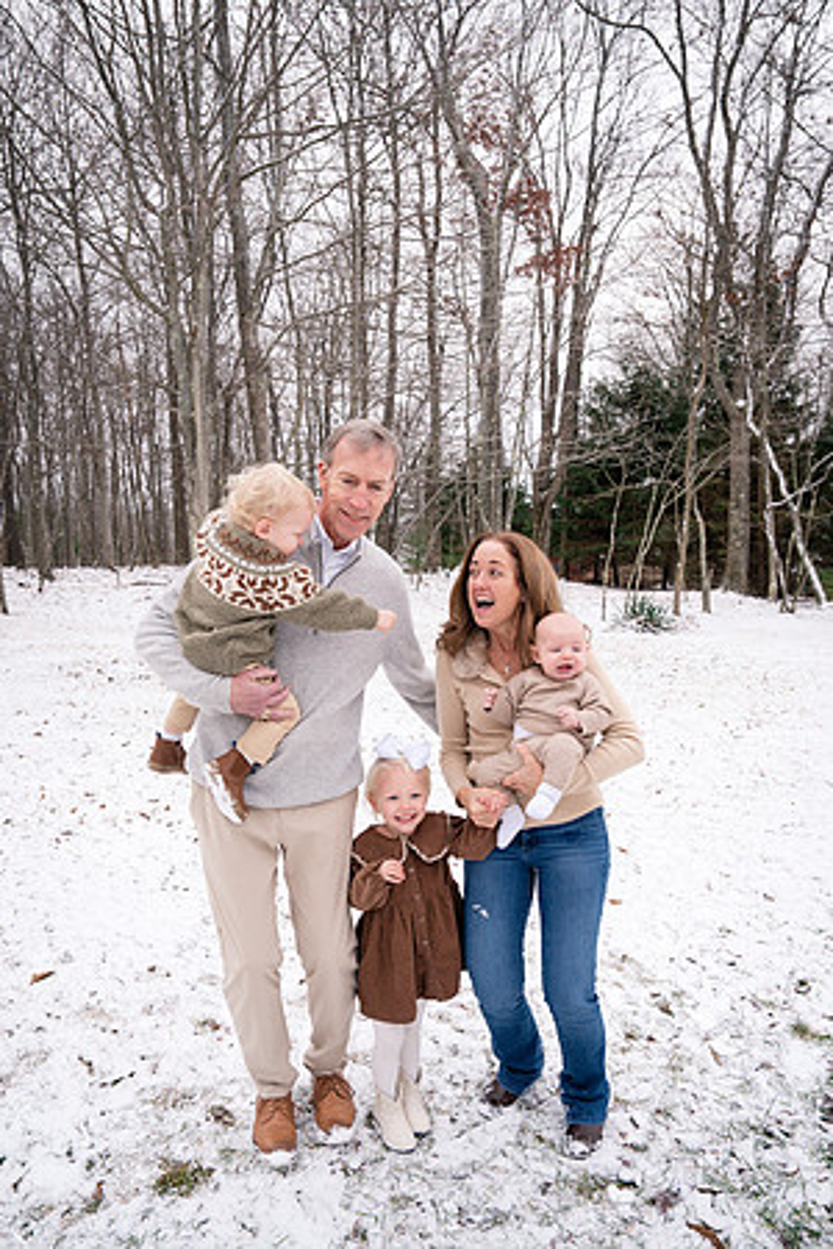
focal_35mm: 24
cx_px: 416
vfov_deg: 73.7
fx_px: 833
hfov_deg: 53.1
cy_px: 624
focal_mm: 24
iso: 400
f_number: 4.5
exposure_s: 1/250
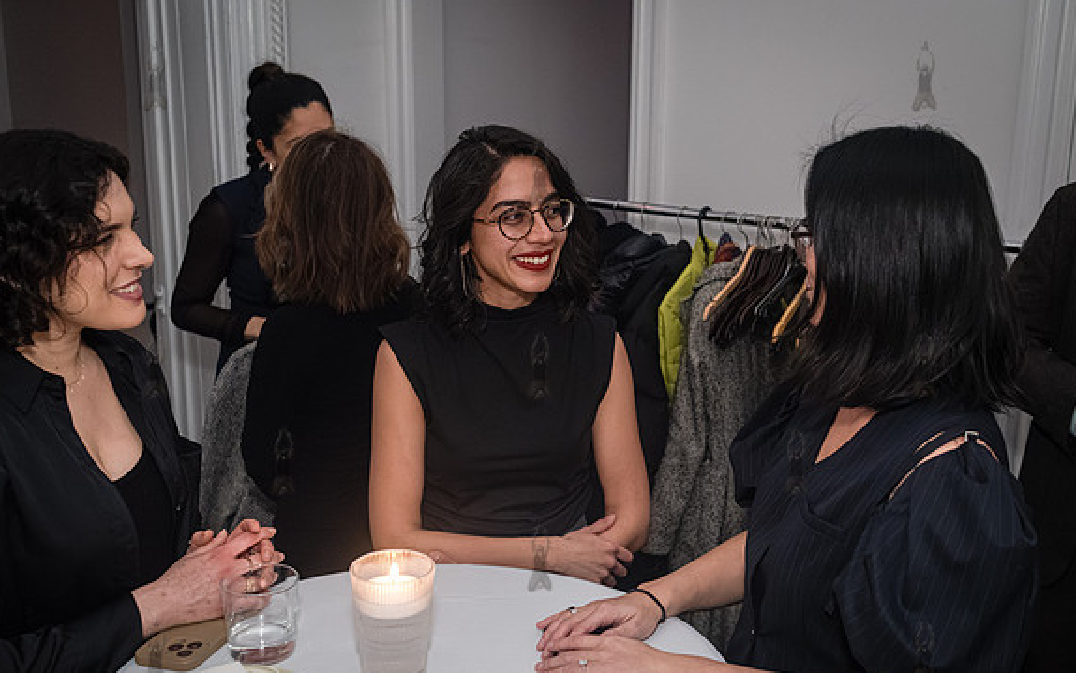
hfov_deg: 50.3
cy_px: 356
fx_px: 1144
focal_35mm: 39
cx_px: 582
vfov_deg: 32.8
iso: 6400
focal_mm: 35
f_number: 4.5
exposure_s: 1/320
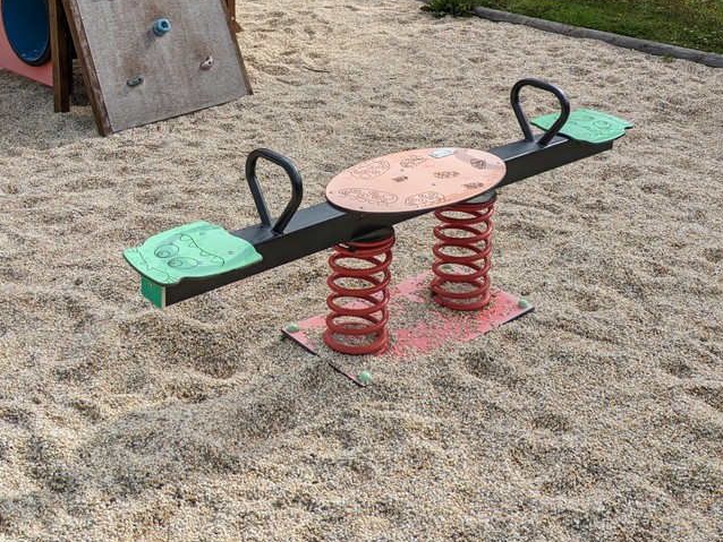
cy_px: 51
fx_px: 982
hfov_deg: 40.1
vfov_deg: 29.6
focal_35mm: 47
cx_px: 263
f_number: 1.89
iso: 42
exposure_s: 1/2092
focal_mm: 5.43
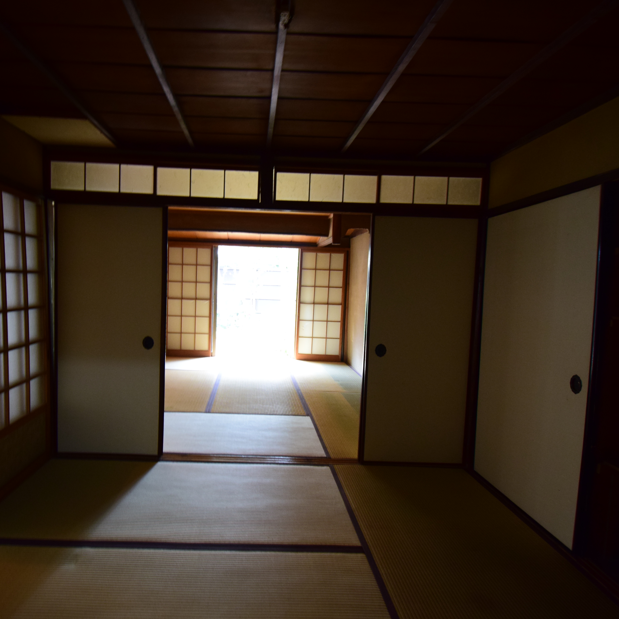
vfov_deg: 74.8
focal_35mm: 20
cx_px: 253
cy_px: 314
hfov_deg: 74.1
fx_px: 405
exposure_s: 1/10
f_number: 4.5
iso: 1000
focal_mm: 10
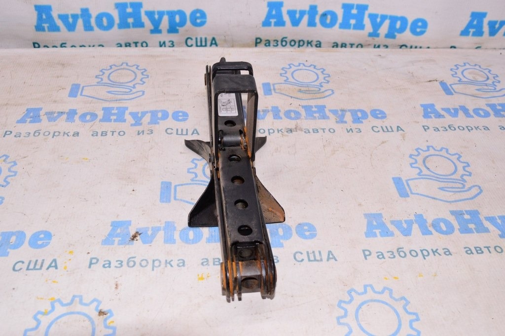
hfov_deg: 51.3
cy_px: 168
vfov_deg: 35.4
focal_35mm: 38
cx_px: 252
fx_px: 526
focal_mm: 25
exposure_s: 1/160
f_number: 8
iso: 1600
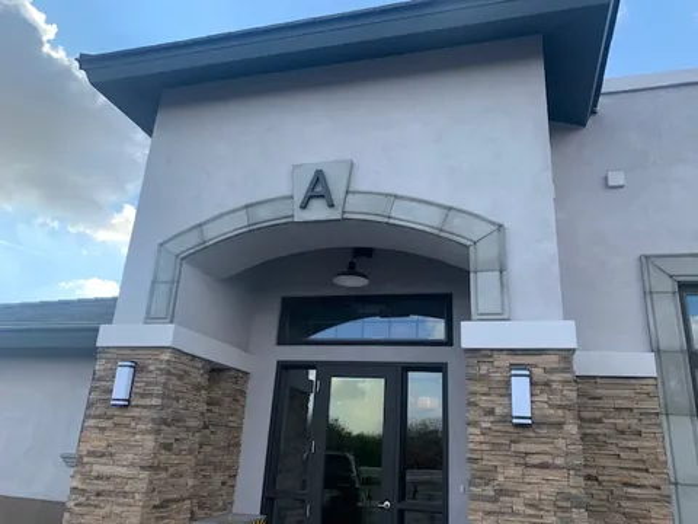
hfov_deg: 67.3
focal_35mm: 26
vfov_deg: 53.1
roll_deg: -4.1
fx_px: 524
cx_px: 349
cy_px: 262
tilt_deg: +21.3
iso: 25
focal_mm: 4.2
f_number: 1.8
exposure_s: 1/687
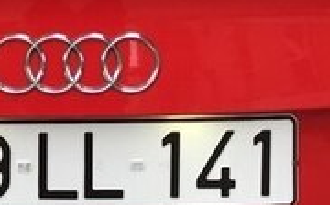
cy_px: -146
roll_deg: -0.9
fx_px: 1015
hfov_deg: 18.3
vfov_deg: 10.9
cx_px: 73
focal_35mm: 113
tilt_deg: -15.7
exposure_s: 1/33
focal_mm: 4.15
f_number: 2.2
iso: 50
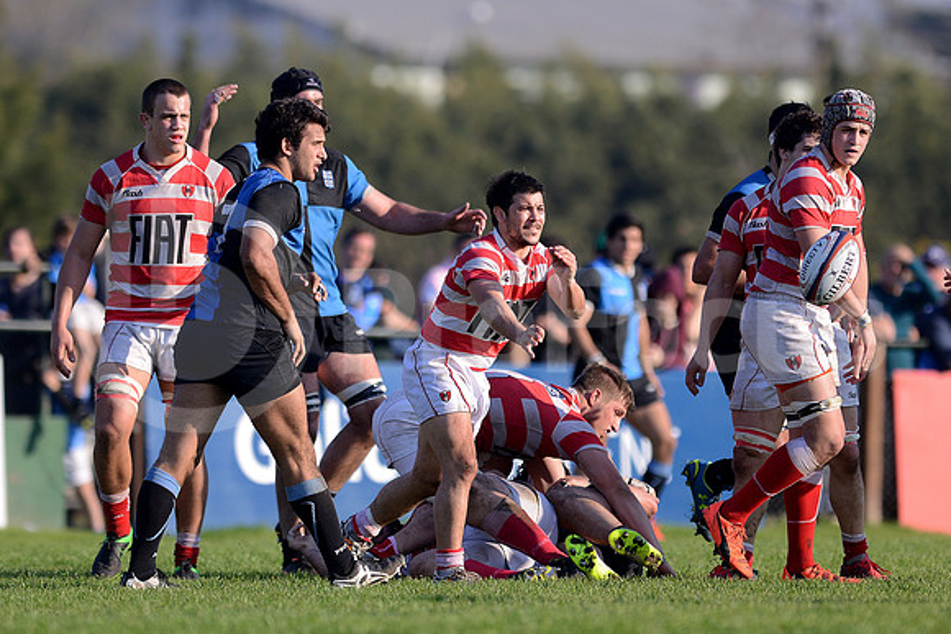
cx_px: 476
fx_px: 11097
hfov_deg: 4.9
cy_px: 317
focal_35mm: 420
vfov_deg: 3.3
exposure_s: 1/2500
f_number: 4
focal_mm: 420
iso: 560
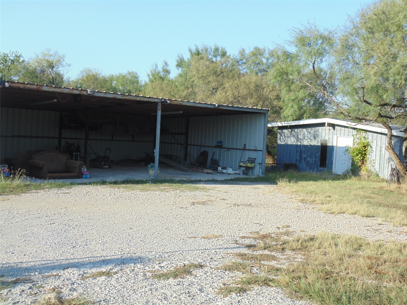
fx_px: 482
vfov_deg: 35.1
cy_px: 152
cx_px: 204
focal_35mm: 41
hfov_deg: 45.8
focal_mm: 7.4
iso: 80
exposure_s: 1/320
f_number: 3.6
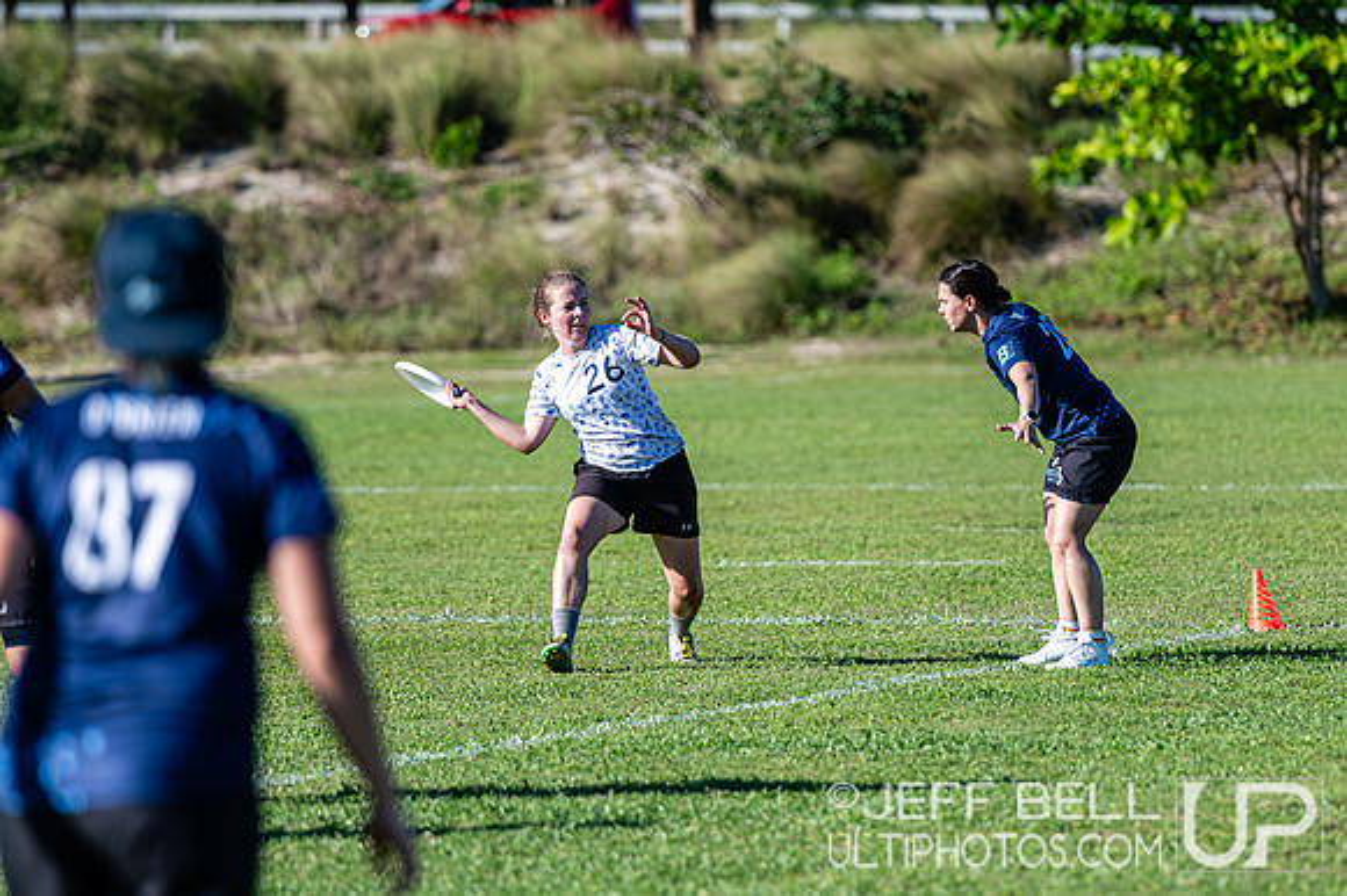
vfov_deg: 4.6
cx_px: 674
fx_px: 11218
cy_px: 448
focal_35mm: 300
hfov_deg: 6.9
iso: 100
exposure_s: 1/1250
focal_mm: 200
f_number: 3.2
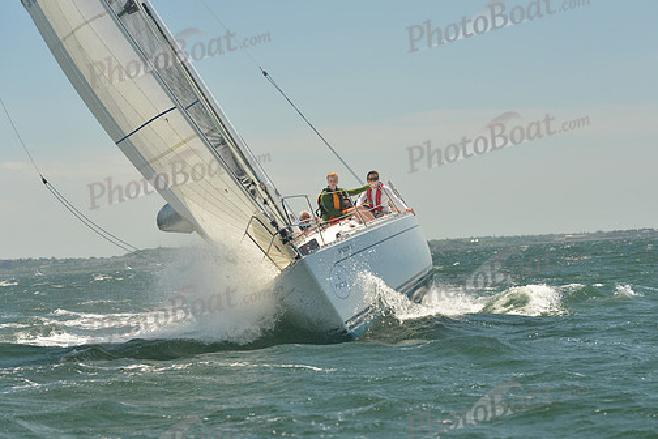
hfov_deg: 15.9
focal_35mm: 129
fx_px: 2358
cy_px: 225
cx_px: 339
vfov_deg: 10.6
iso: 400
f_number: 5.6
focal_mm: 112
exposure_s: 1/800
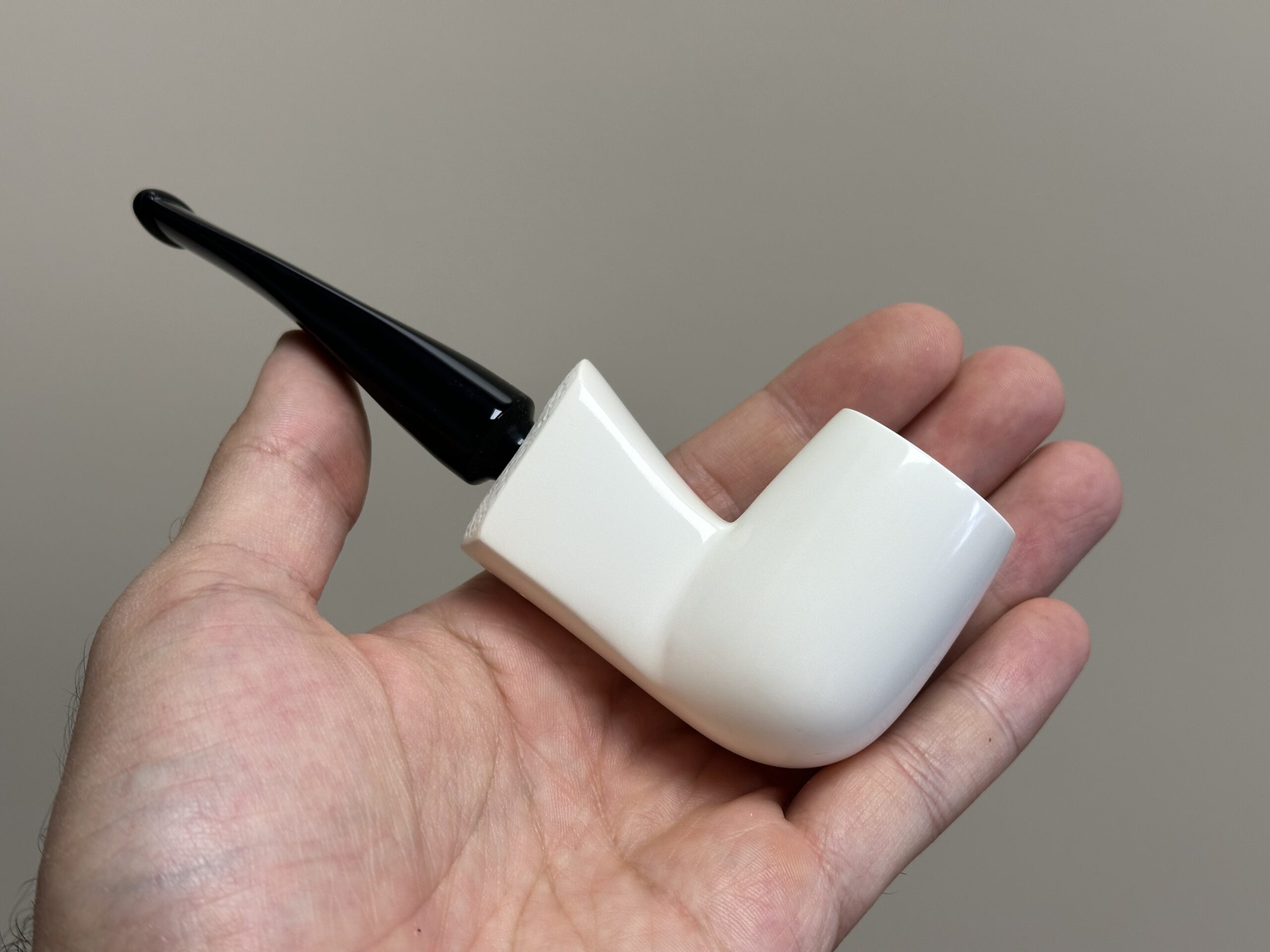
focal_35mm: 48
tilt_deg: -24.9
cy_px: 476
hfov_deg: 39.7
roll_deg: -1.5
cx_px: 635
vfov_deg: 30.3
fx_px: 1761
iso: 64
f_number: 1.78
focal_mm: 6.86
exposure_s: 1/121
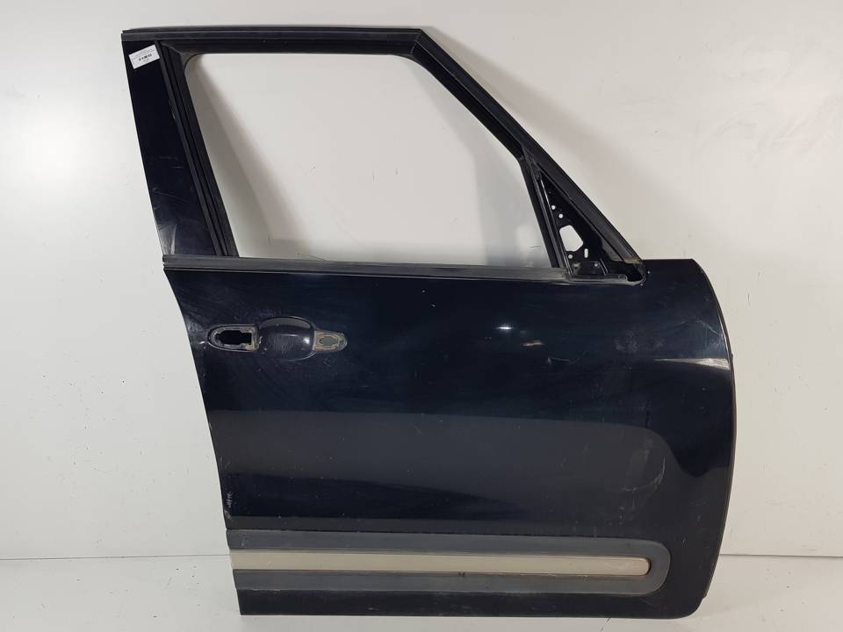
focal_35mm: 26
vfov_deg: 53.1
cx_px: 422
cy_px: 316
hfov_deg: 67.3
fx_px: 633
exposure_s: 1/100
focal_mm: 4.2
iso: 50
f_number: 1.7
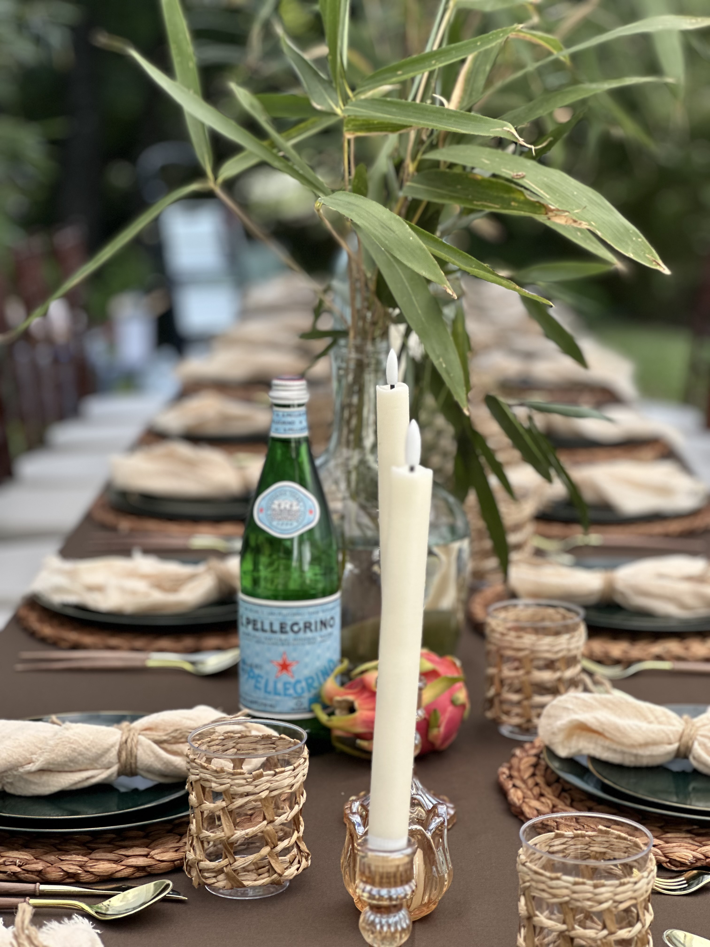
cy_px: 474
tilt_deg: -6.5
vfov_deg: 25.3
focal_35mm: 77
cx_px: 355
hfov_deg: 19.1
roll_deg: -3.4
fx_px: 2106
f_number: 2.8
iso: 25
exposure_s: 1/121
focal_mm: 9
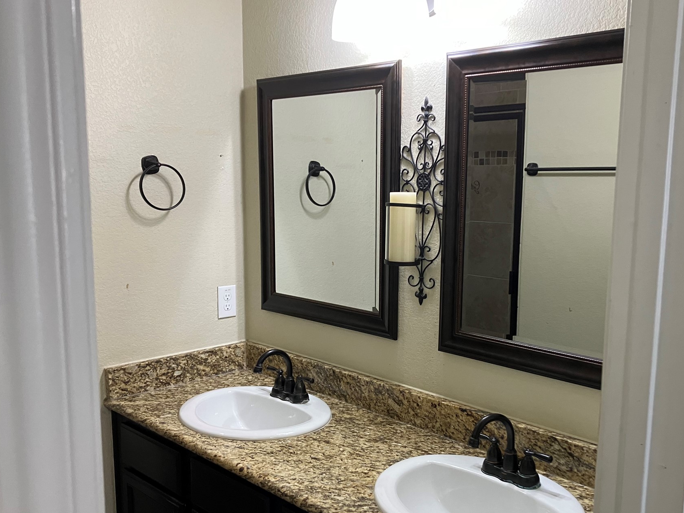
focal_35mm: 34
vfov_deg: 41.7
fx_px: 672
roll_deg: +0.1
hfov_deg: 53.8
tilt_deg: -8.0
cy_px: 291
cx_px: 390
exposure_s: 1/60
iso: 125
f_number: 1.8
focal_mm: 3.99
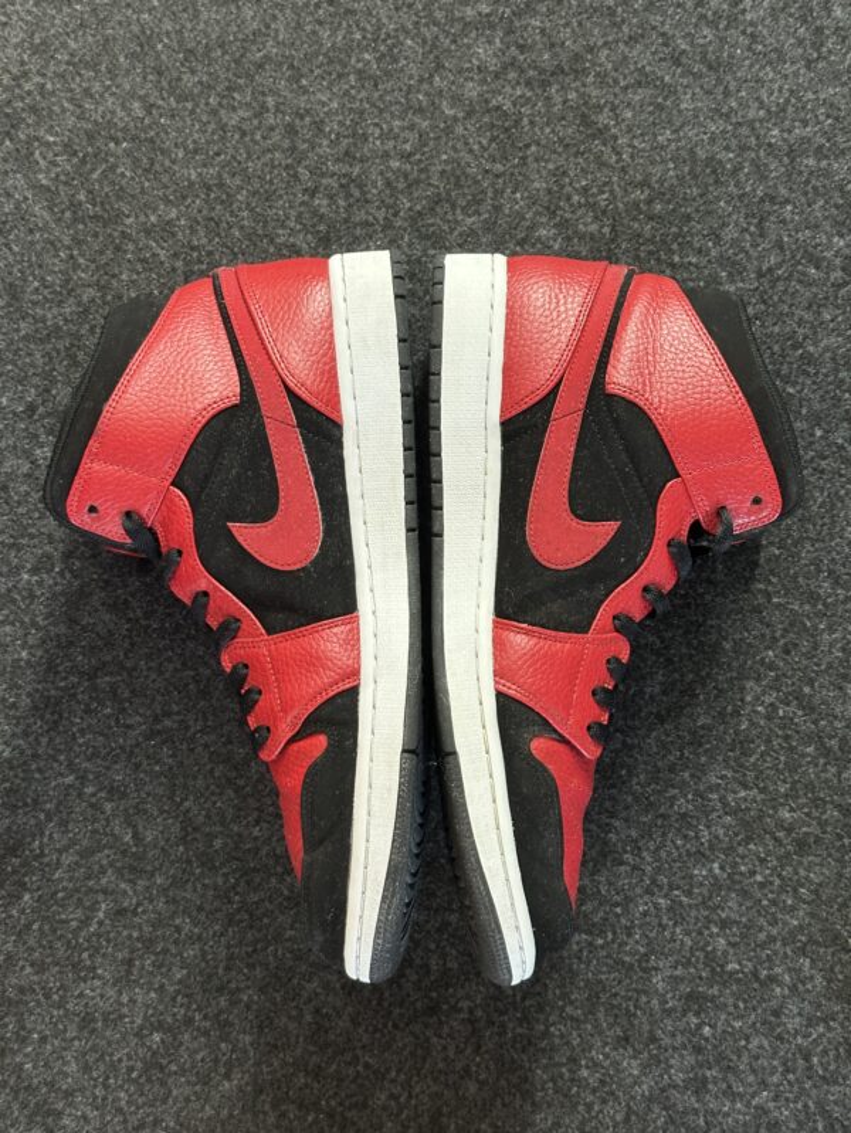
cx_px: 426
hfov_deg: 30.3
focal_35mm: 48
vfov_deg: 39.6
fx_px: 1572
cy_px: 566
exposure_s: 1/33
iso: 320
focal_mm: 6.86
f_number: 1.78
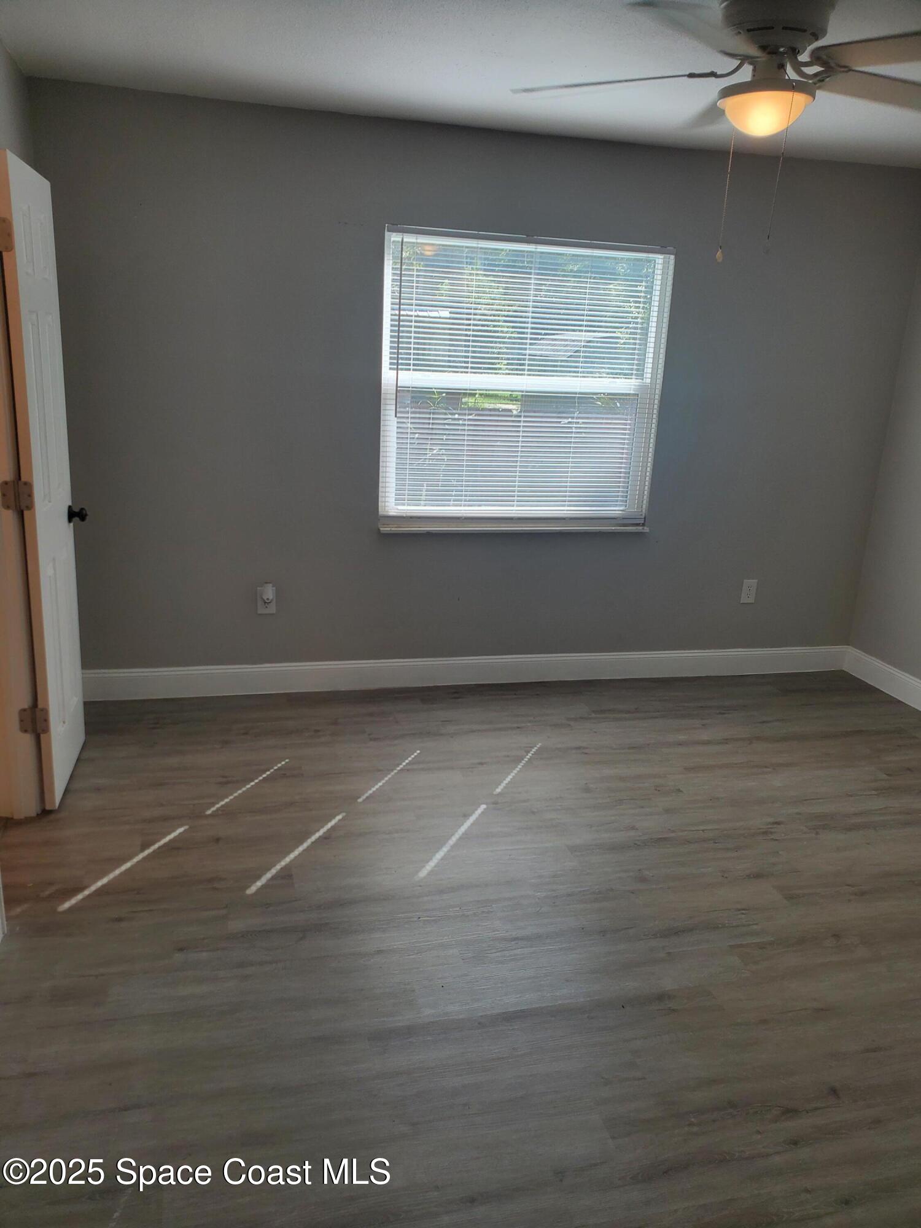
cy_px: 614
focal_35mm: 26
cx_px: 460
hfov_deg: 53.1
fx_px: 922
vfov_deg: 67.3
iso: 50
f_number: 2.4
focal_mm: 4.3
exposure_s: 1/156
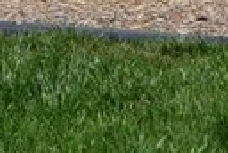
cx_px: -160
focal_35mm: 311
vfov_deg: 4.3
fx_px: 1974
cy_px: -312
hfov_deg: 6.5
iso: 160
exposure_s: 1/1250
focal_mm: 14.5
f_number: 5
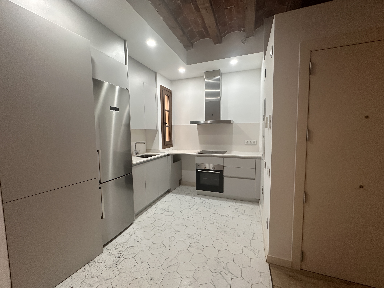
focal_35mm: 14
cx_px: 192
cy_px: 144
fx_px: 155
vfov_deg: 85.7
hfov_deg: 102.1
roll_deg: +0.7
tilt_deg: -4.1
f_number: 2.2
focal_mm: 2.22
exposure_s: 1/100
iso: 250
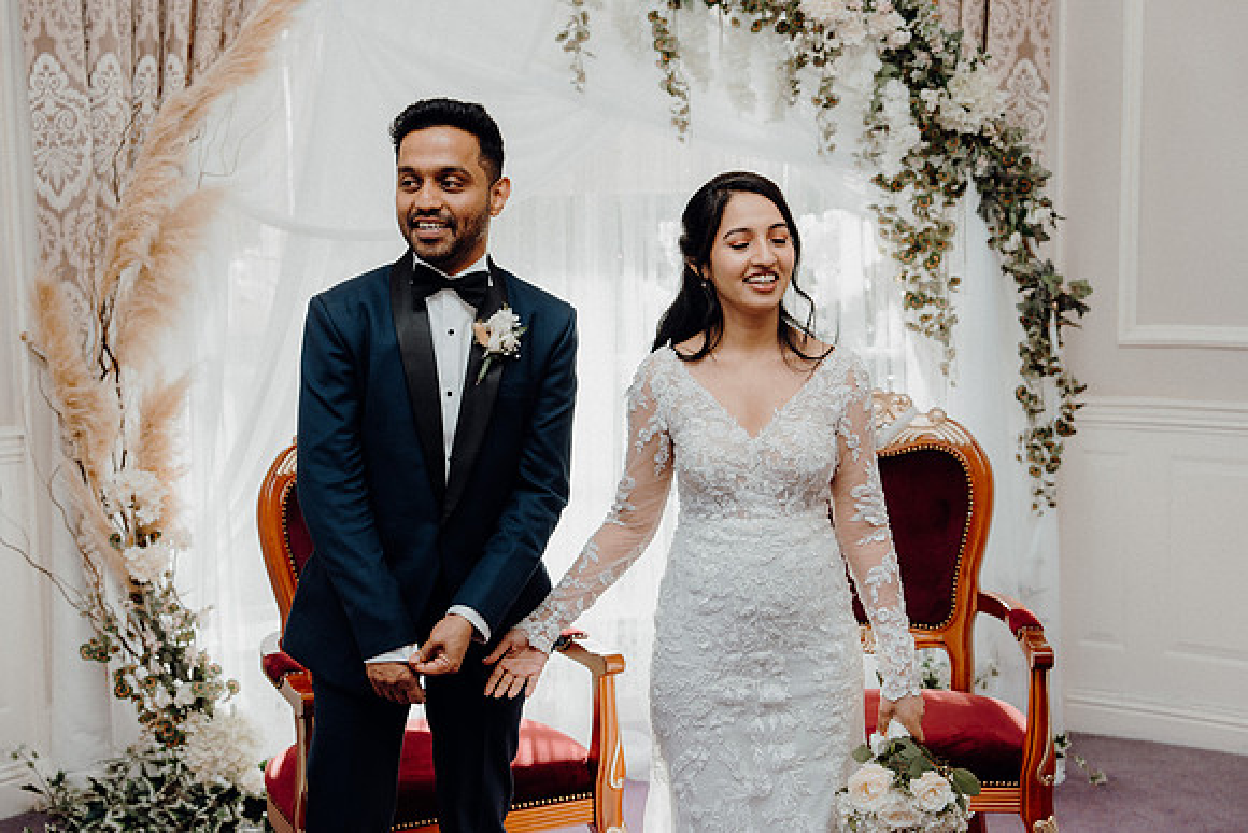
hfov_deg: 40.3
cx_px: 624
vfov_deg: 27.5
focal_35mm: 49
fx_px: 1699
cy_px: 416
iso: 125
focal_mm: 49
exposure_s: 1/200
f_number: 3.5
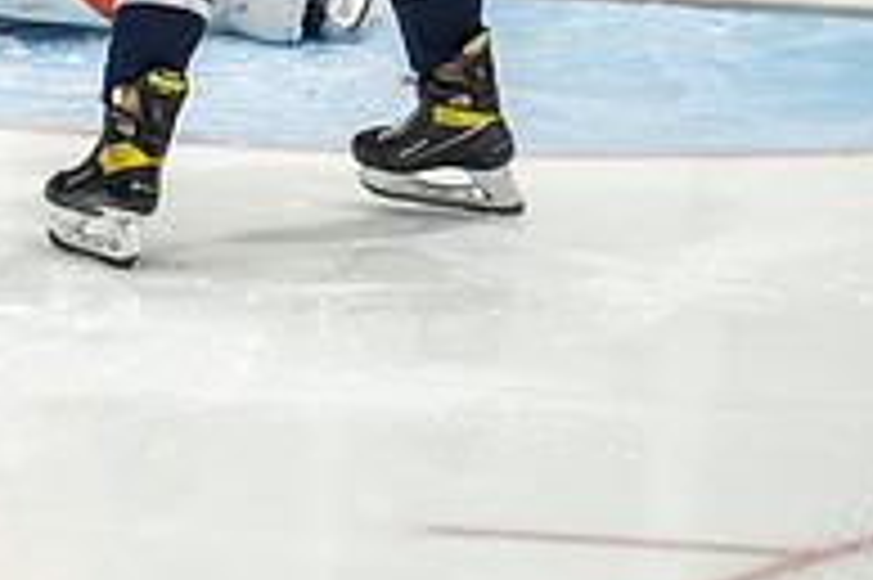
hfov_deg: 1.2
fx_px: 43467
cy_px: -218
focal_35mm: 1794
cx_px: 40
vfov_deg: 0.8
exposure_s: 1/640
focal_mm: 600
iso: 1600
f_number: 4
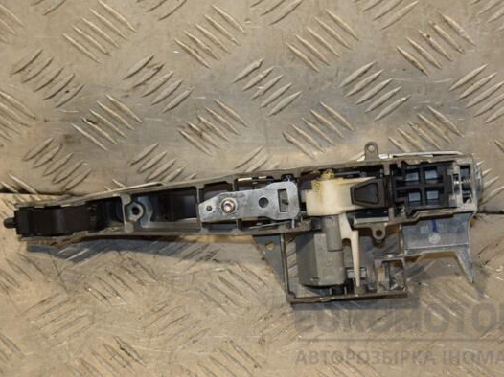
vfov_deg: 14.5
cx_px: 277
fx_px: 1484
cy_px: 190
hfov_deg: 19.3
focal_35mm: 102
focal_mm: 62
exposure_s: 1/160
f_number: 5.3
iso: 800
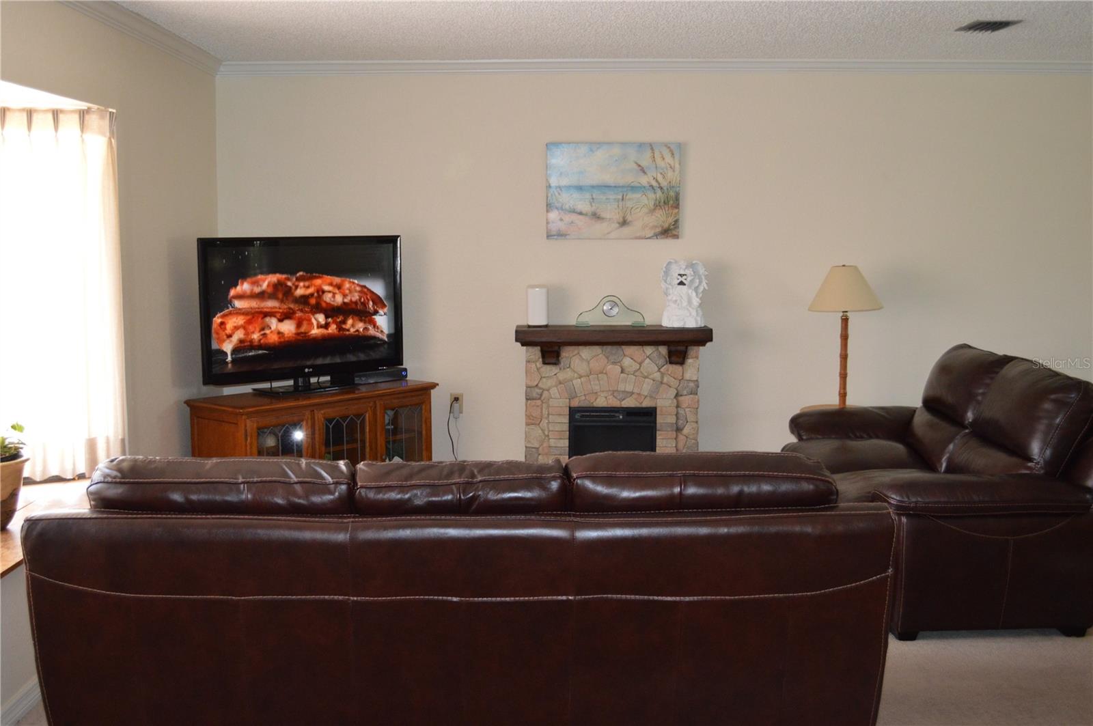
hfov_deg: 49.6
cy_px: 363
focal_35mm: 39
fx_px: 1183
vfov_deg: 34.1
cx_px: 546
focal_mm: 26
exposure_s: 1/60
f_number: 4.2
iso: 1400
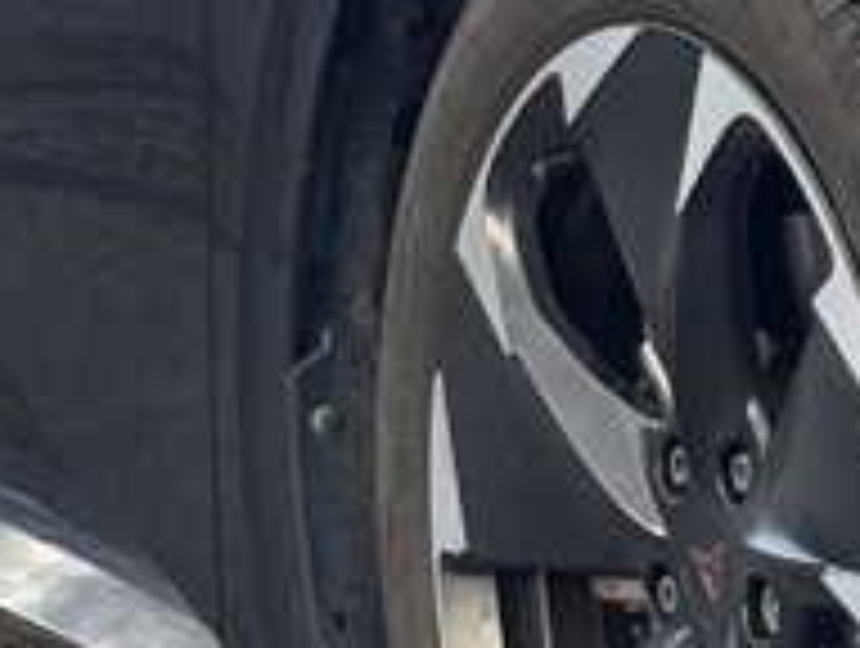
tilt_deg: -5.7
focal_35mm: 361
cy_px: -198
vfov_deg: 4.1
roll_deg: -0.3
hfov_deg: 5.4
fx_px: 8986
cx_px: 1396
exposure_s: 1/664
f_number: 1.78
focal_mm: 6.76
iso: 64
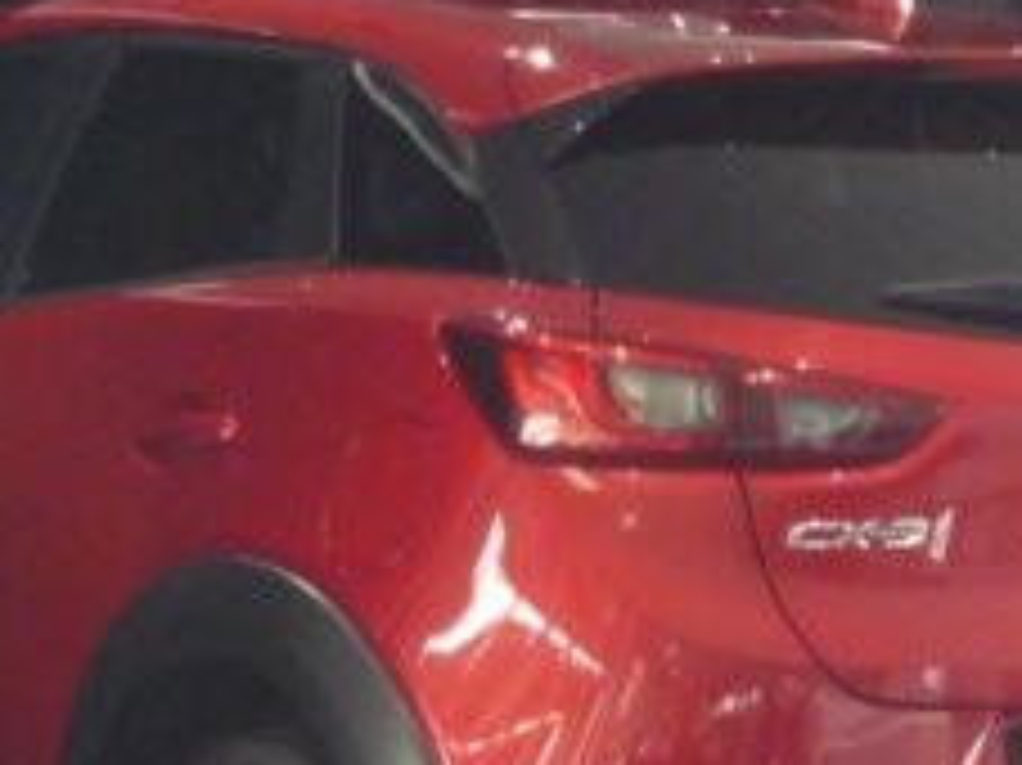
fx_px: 5489
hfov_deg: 10.6
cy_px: 639
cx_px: 540
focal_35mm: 186
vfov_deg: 8.0
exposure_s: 1/25
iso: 400
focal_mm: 6.8
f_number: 3
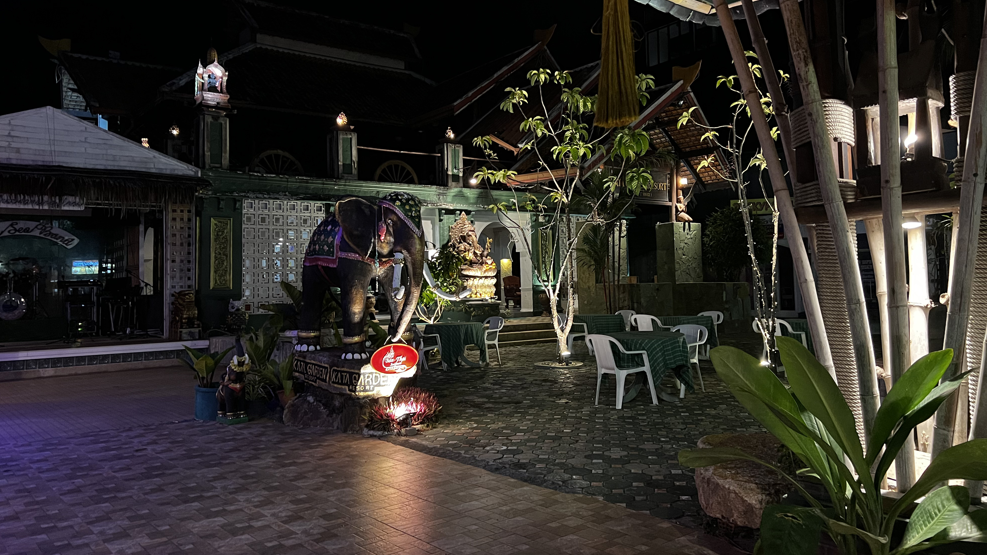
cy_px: 238
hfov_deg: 66.1
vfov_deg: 40.1
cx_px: 494
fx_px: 759
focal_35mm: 29
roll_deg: +1.7
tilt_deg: +3.6
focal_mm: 5.7
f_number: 1.5
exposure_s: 1/33
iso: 640
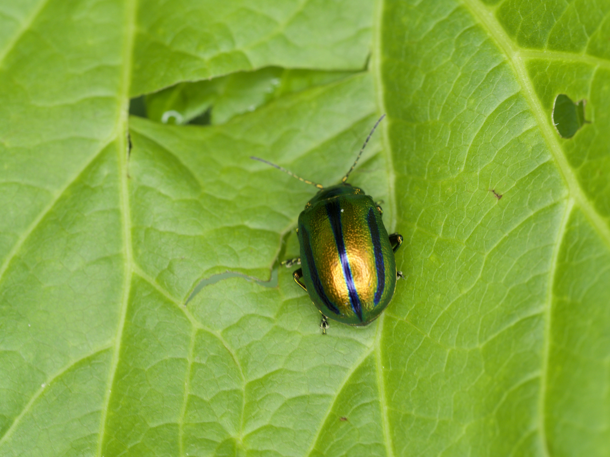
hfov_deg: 21.8
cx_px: 305
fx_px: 1586
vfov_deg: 16.4
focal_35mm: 90
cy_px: 228
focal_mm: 45
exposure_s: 1/40
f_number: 8
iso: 200
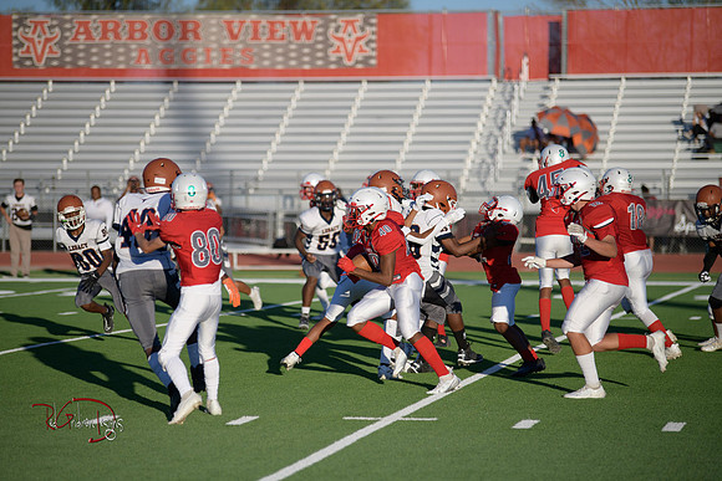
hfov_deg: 12.4
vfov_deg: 8.3
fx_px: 3310
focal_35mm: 165
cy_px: 240
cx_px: 361
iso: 200
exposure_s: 1/5000
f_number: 2.8
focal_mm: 165
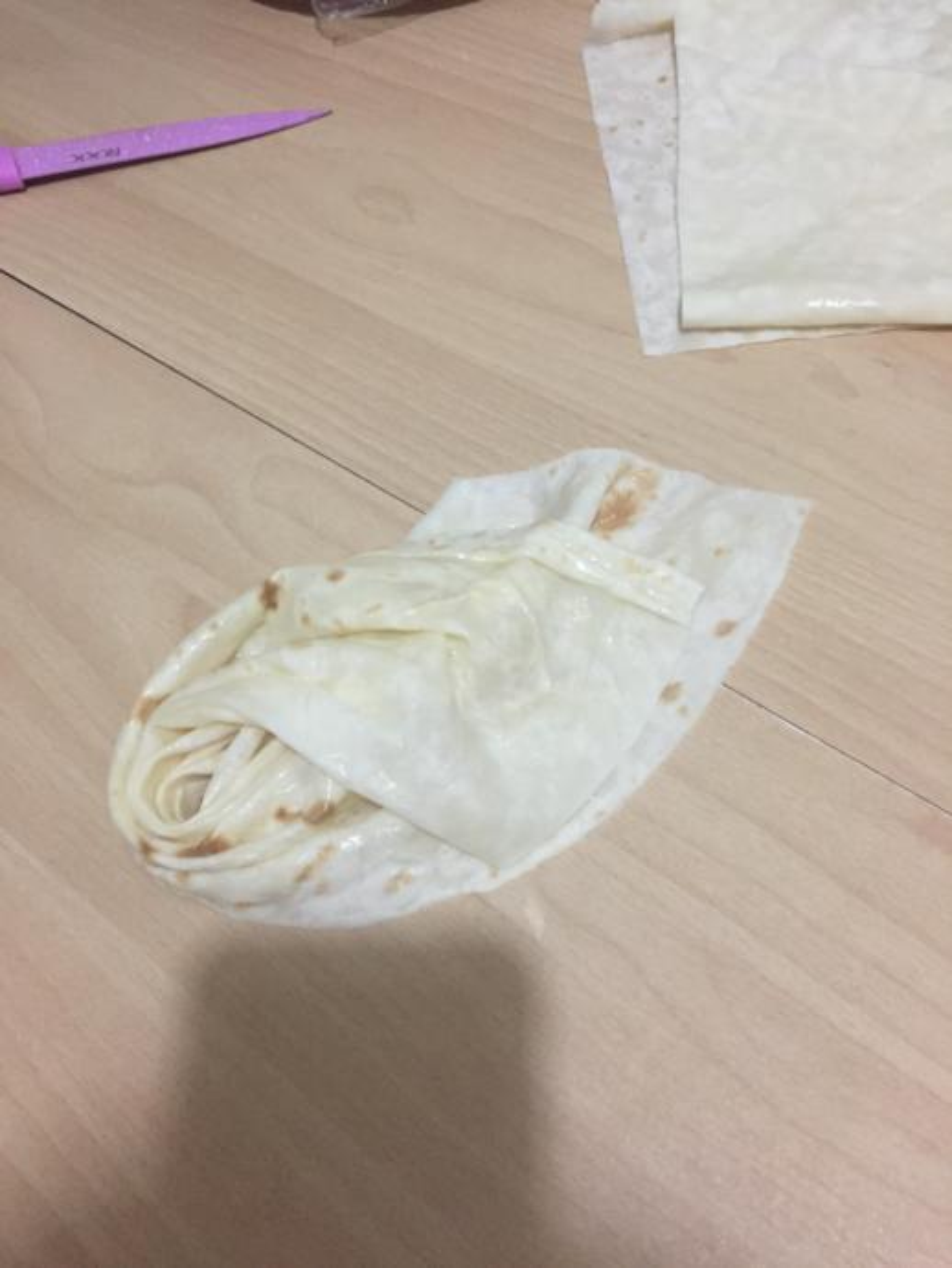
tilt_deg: -58.0
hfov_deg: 48.3
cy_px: 634
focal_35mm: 29
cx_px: 476
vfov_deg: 61.6
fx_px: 1063
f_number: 2.2
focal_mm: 4.15
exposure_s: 1/33
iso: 200
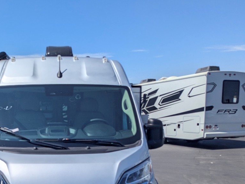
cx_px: 64
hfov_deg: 41.7
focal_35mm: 44
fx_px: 312
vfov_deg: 31.7
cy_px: 158
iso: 47
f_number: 1.85
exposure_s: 1/4717
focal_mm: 6.81
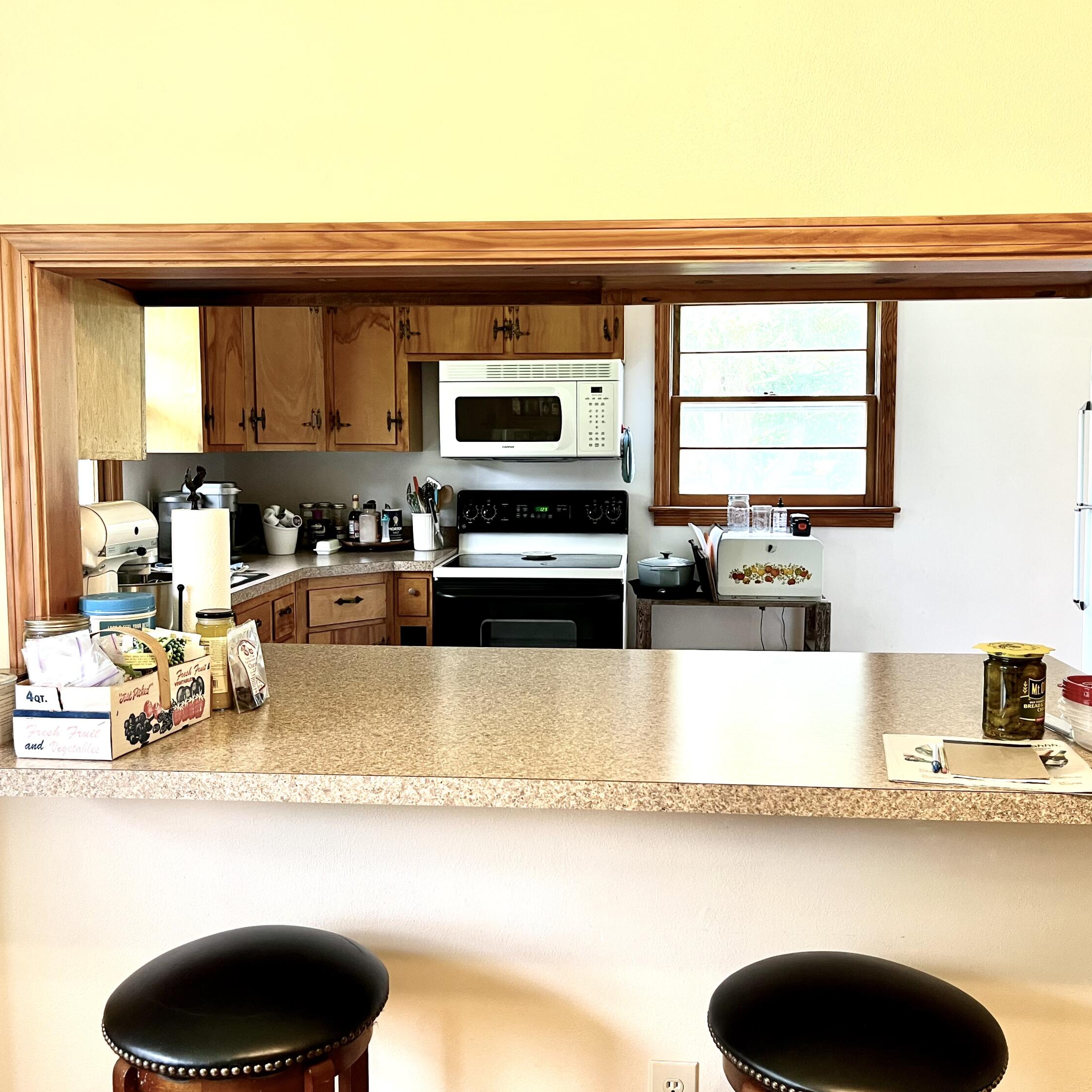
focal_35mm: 31
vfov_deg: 52.5
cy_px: 543
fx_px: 1106
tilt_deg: -5.2
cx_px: 567
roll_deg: +0.3
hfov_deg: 52.5
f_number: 1.6
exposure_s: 1/60
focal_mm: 5.1
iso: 80
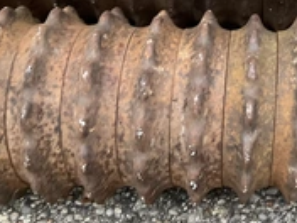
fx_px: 566
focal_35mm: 66
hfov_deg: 27.5
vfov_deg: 22.1
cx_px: 304
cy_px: 61
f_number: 1.8
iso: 80
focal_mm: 3
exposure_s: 1/60
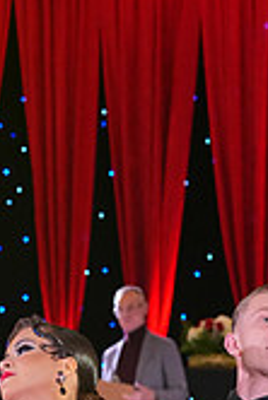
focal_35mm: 258
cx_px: 132
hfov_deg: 5.3
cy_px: 516
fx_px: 2875
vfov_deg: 7.9
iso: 3200
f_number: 4.5
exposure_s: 1/250
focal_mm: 74
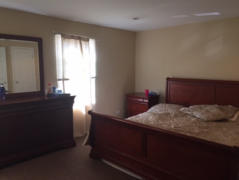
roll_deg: -0.1
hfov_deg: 61.7
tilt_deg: -5.6
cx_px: 120
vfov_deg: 48.2
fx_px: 200
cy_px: 90
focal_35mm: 29
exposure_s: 1/30
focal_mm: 4.15
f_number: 2.2
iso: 32
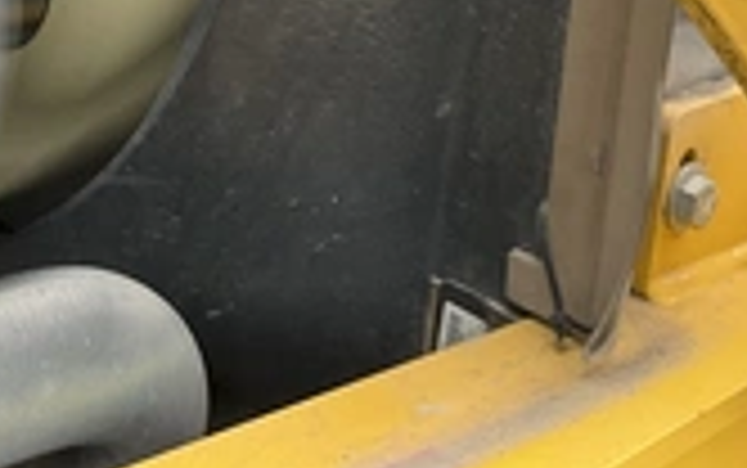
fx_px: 1508
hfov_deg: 26.9
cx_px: 86
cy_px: -180
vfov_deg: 16.5
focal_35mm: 74
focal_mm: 3
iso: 40
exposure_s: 1/122
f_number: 1.8
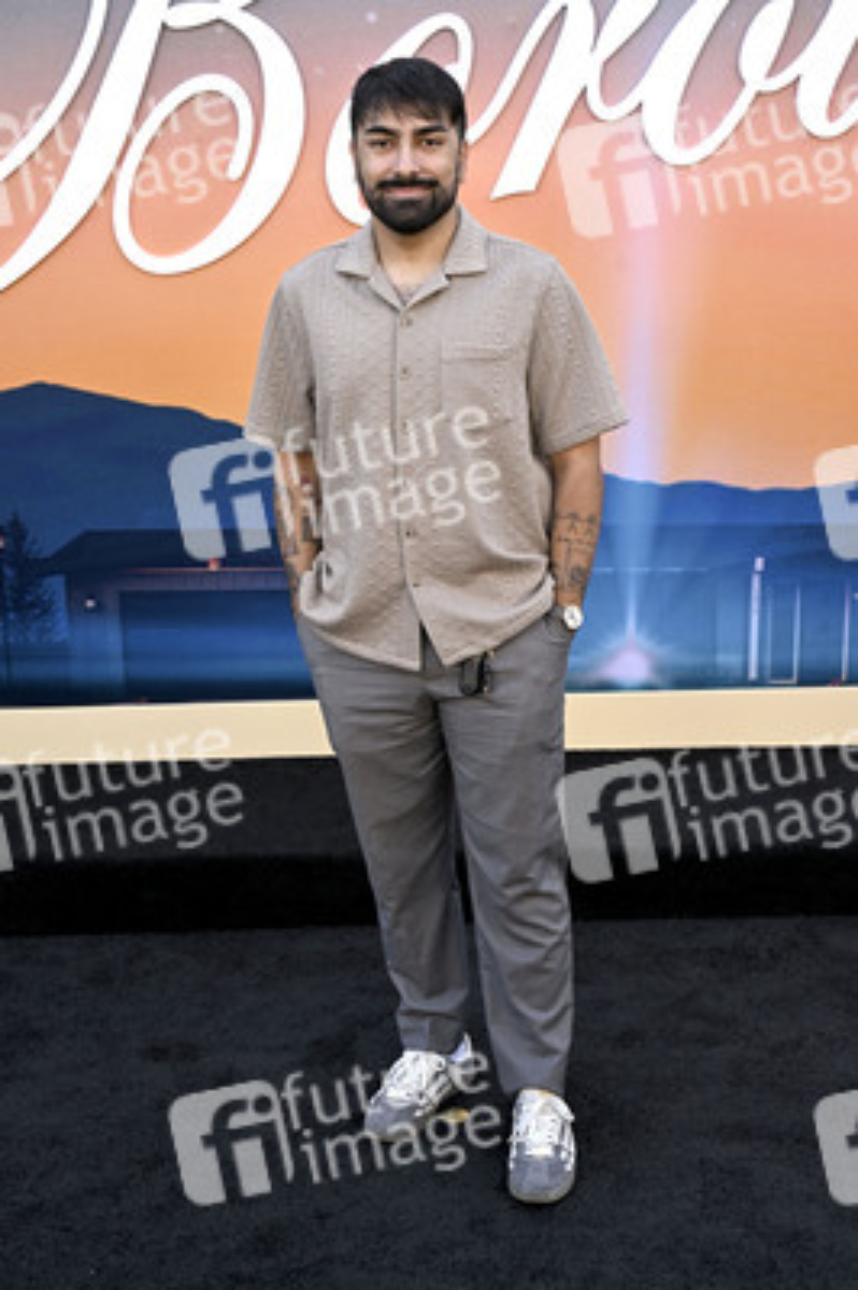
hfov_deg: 28.0
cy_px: 645
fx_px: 1719
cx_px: 429
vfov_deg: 41.1
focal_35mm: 48
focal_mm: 48
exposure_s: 1/320
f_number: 7.1
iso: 640
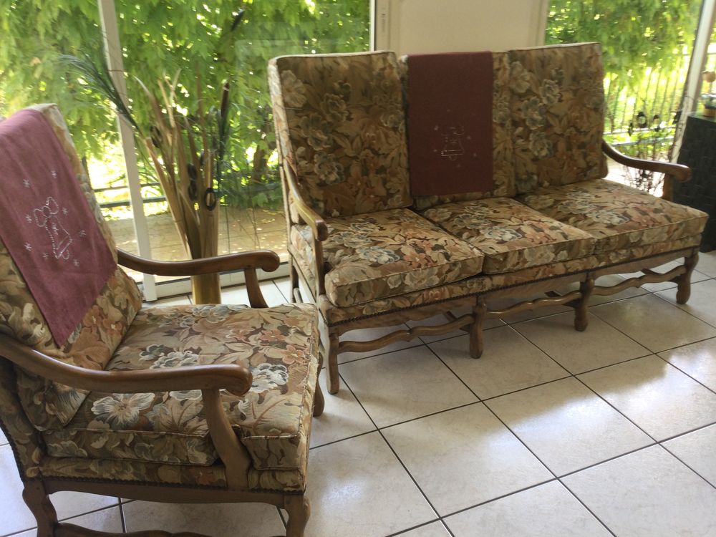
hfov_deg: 58.4
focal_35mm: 31
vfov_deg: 45.4
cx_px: 358
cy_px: 268
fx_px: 641
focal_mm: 3.3
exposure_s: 1/50
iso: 32
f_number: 2.4
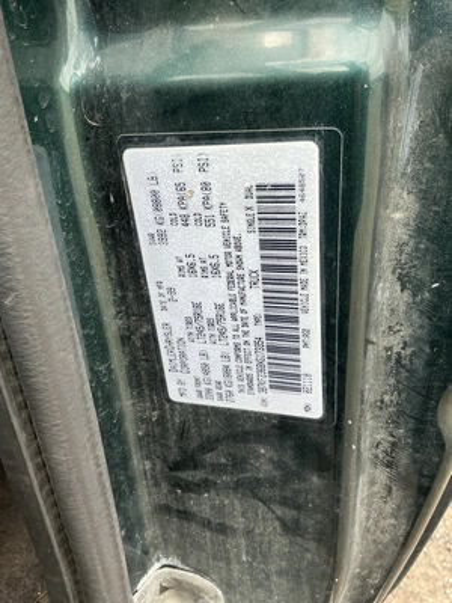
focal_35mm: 28
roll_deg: +4.6
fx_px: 487
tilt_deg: -33.4
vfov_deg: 63.4
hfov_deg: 49.7
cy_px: 302
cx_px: 226
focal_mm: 3
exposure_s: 1/185
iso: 20
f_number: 1.8
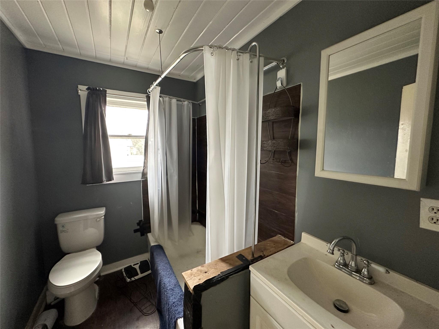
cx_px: 220
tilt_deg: -5.7
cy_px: 164
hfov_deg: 102.1
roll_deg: -0.8
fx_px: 178
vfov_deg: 85.7
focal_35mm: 14
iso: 500
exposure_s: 1/60
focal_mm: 2.22
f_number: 2.2
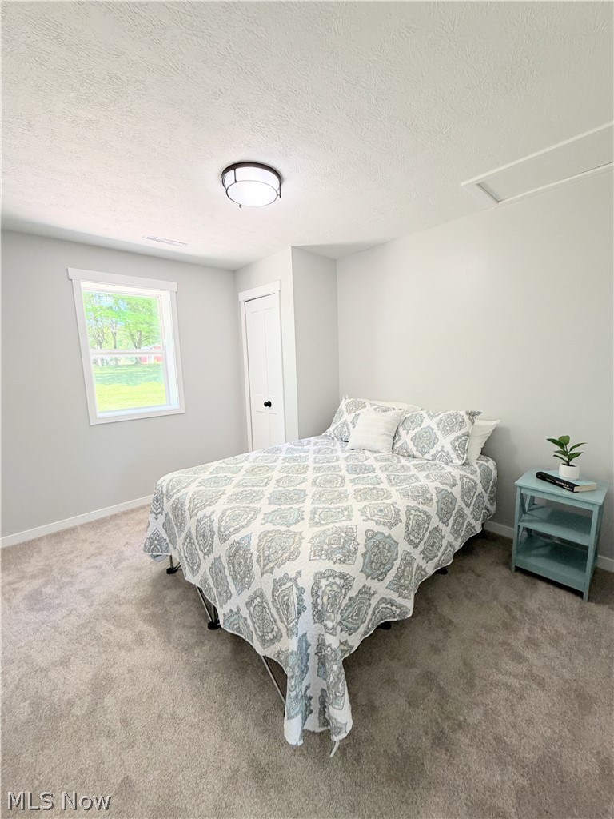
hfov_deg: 85.7
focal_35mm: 14
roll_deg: +1.4
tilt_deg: -6.3
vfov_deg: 102.1
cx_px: 307
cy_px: 410
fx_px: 331
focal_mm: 2.22
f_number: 2.2
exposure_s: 1/120
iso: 250
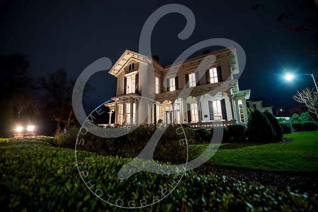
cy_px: 106
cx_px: 159
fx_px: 127
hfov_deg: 102.9
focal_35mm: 14
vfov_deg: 79.9
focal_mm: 14
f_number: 16
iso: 640
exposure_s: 1/8
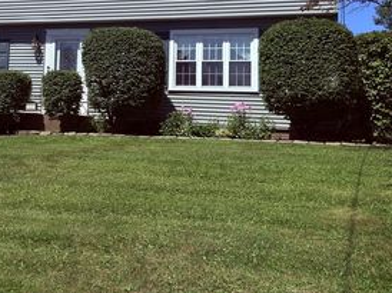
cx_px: 92
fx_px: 600
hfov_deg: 35.3
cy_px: 56
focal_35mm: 53
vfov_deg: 26.9
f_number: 1.78
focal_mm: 6.76
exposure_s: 1/5236
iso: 64
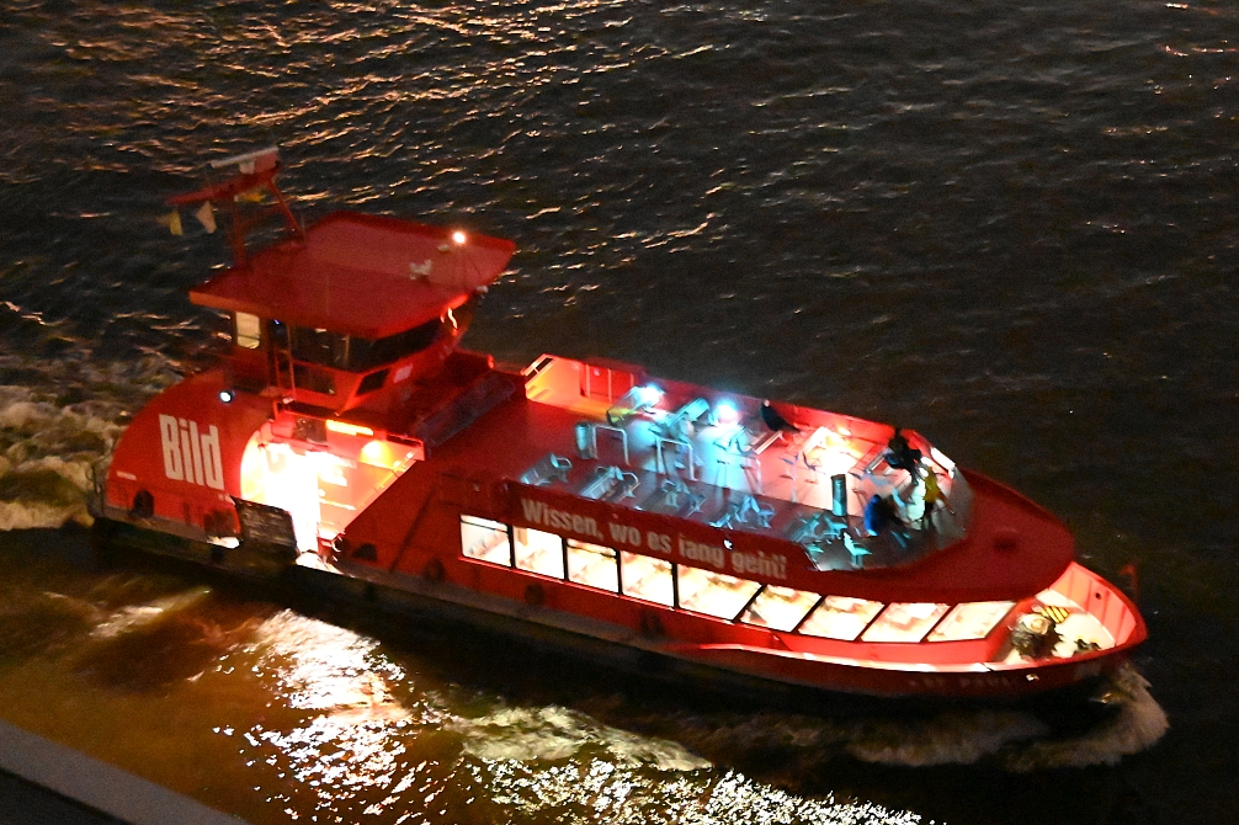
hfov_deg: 37.5
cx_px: 623
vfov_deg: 25.5
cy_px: 408
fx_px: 1823
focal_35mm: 53
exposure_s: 1/15
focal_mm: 52
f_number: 4
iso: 51200
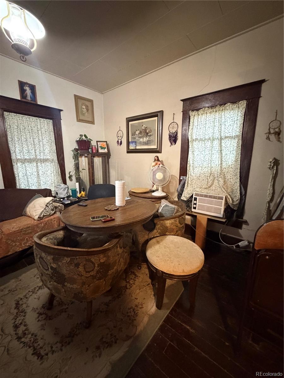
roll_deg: -0.8
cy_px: 189
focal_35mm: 14
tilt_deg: -10.2
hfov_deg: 85.7
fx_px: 153
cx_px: 142
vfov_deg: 102.1
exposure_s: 1/40
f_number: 2.2
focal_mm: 2.22
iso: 1000
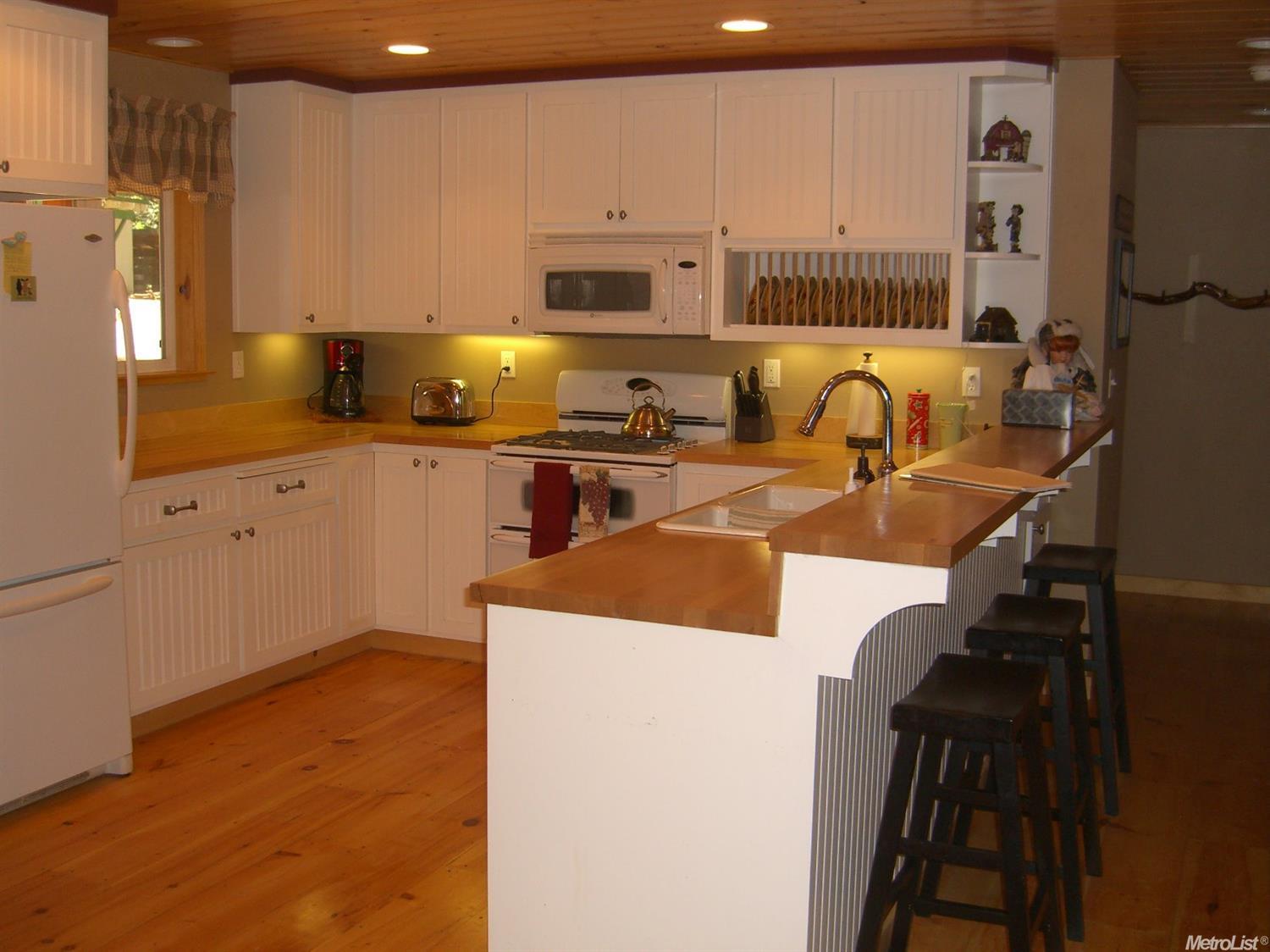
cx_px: 635
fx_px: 1394
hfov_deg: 49.0
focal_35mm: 38
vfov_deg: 37.7
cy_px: 476
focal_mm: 7.9
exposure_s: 1/60
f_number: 2.8
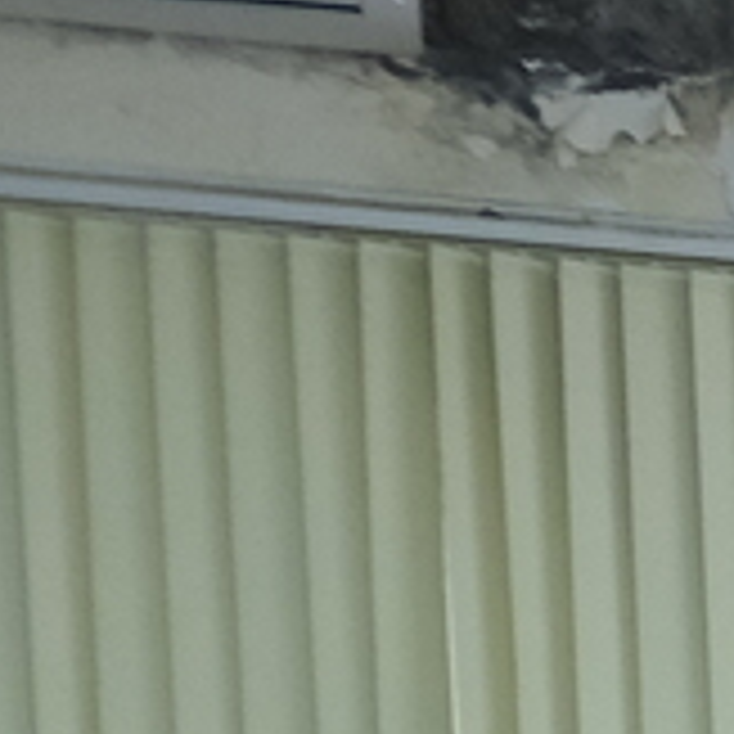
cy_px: 1900
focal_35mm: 219
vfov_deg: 7.4
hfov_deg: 6.1
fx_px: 5254
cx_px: 3319
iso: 2000
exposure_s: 1/125
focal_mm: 18
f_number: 4
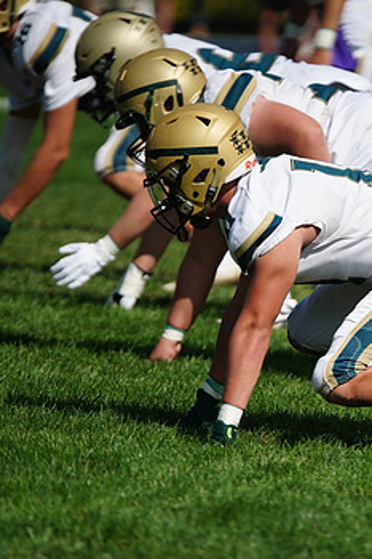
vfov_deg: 4.2
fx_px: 7711
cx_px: 330
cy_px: 255
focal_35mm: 497
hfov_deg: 2.8
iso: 400
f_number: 2.8
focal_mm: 300
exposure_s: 1/8000
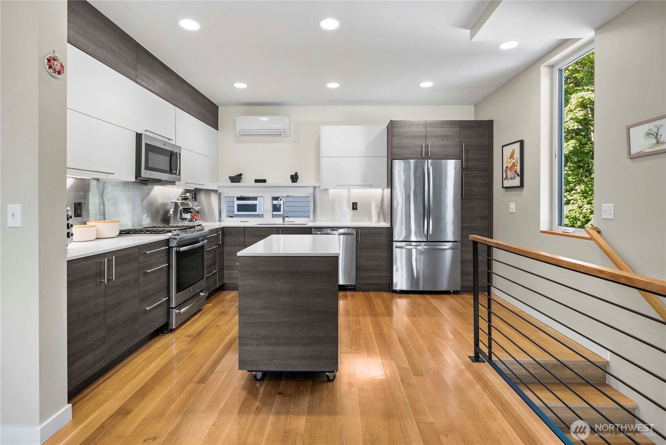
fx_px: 315
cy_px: 222
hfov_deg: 93.2
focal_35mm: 17
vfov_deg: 70.5
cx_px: 333
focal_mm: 17
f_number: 7.1
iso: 1000
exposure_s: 1/4
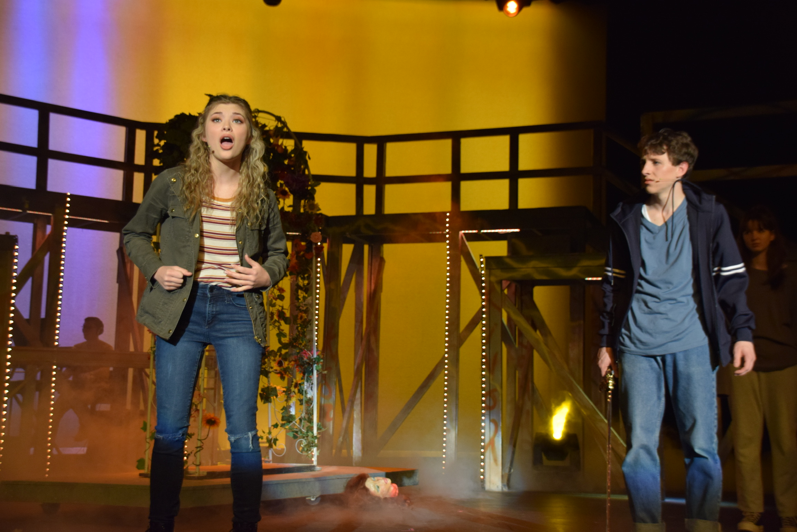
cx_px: 398
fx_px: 1063
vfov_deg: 28.1
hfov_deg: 41.1
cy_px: 266
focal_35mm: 48
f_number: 4
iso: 1000
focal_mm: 32
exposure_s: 1/60
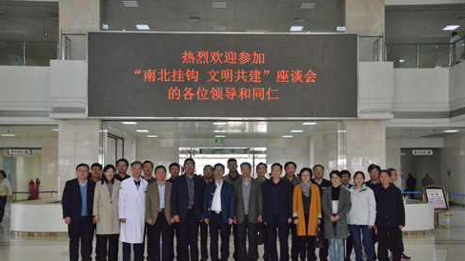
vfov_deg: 26.5
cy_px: 153
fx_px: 555
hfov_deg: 45.5
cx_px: 235
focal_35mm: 45
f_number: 7.1
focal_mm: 28
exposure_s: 1/200
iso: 6400
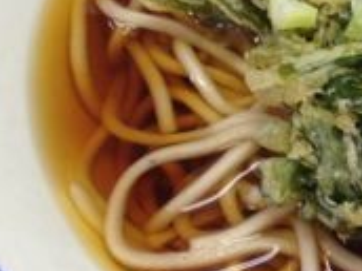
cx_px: 520
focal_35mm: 114
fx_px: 1192
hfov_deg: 16.0
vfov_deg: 13.0
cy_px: 118
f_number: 2.4
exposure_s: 1/20
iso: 64
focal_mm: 4.28
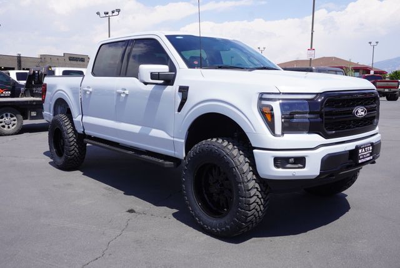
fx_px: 367
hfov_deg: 57.2
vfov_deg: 40.0
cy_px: 134
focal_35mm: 33
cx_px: 200
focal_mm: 22
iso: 100
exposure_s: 1/160
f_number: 10
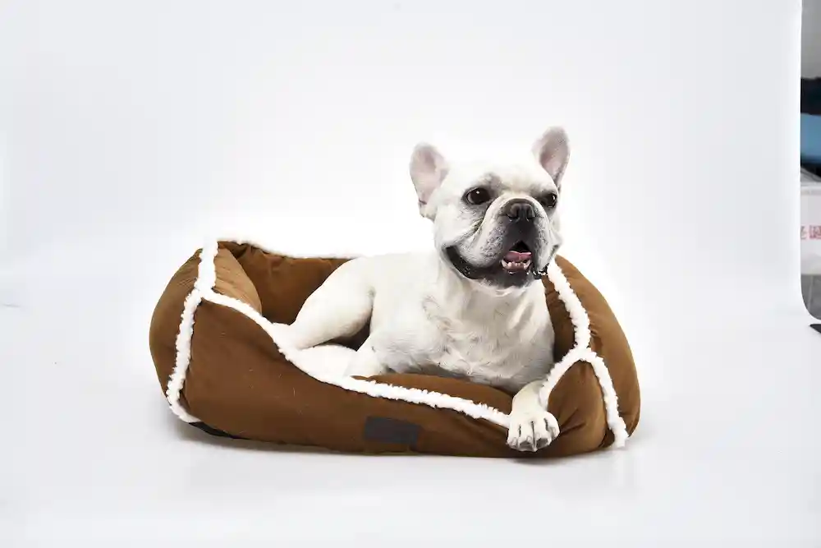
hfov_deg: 32.4
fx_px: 1414
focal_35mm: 62
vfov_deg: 21.9
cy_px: 274
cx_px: 410
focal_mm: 62
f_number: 10
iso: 250
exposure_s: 1/125
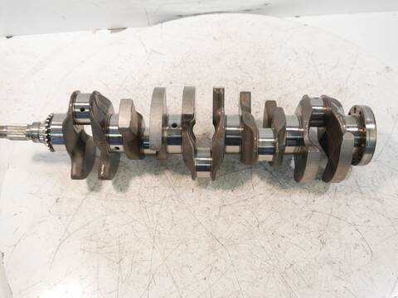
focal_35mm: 34
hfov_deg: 54.0
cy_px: 149
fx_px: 391
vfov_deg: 41.8
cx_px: 199
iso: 800
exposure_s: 1/60
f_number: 4
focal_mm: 17
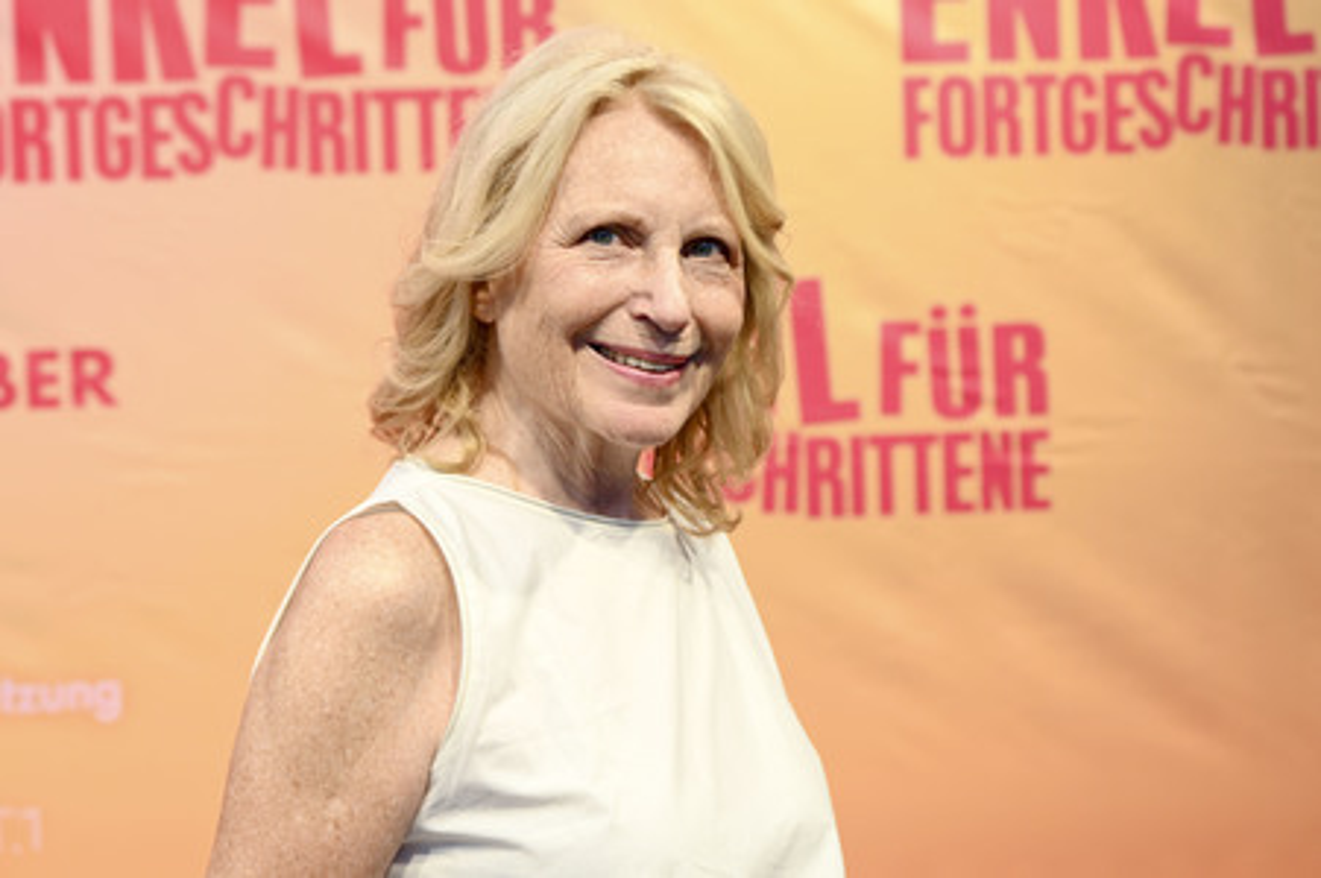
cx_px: 660
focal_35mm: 85
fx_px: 3117
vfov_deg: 16.0
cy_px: 439
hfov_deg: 23.9
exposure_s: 1/160
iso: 1000
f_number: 6.3
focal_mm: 85
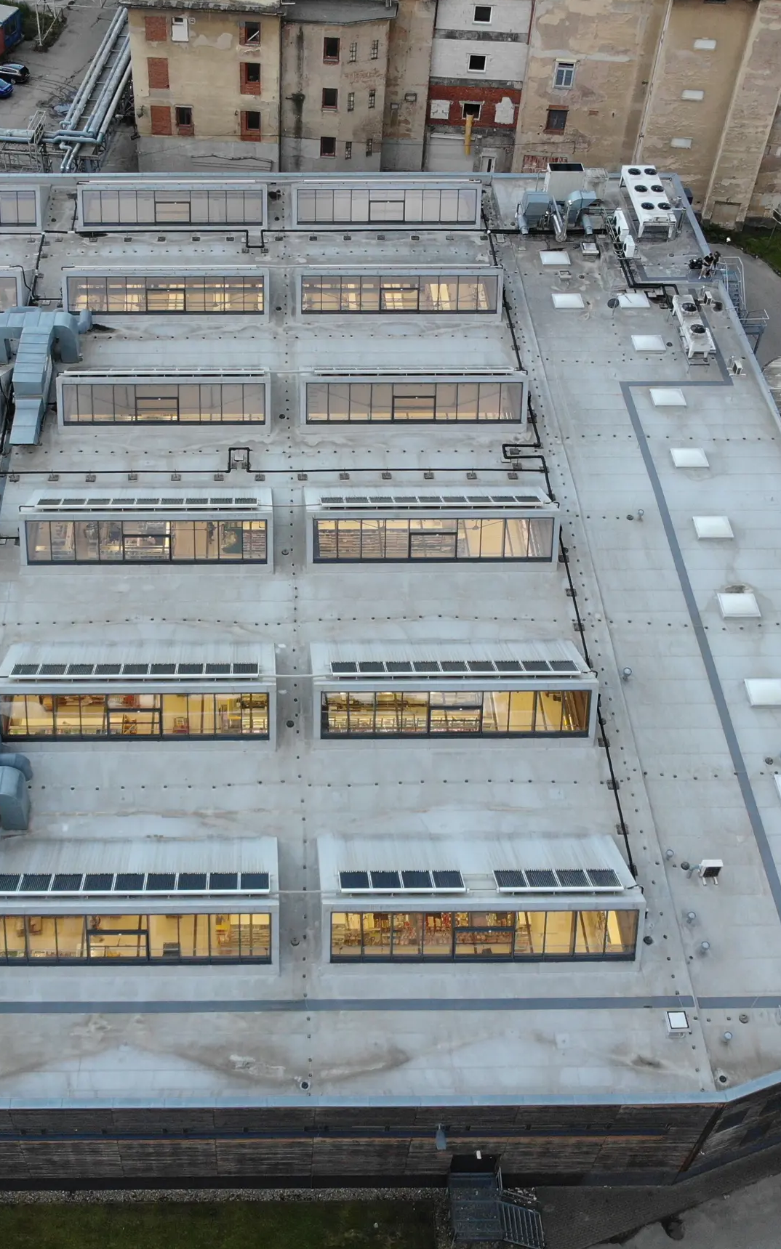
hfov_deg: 34.1
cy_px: 571
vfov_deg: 52.7
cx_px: 266
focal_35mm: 37
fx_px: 1260
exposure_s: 1/30
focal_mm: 4.5
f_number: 2.8
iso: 160
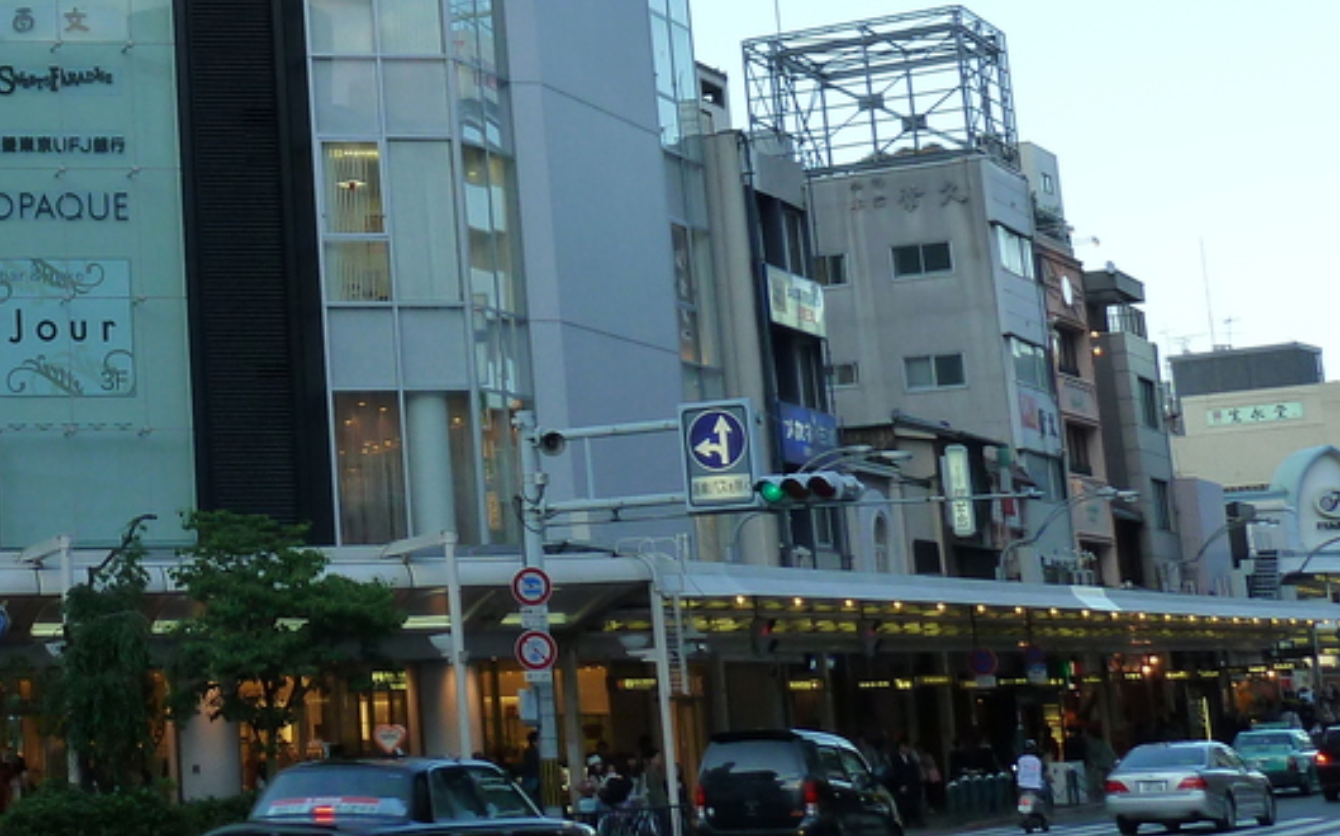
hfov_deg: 25.1
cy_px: -18
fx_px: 2810
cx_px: -106
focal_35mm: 77
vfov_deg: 16.5
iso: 125
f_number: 4
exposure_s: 1/100
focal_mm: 5.3
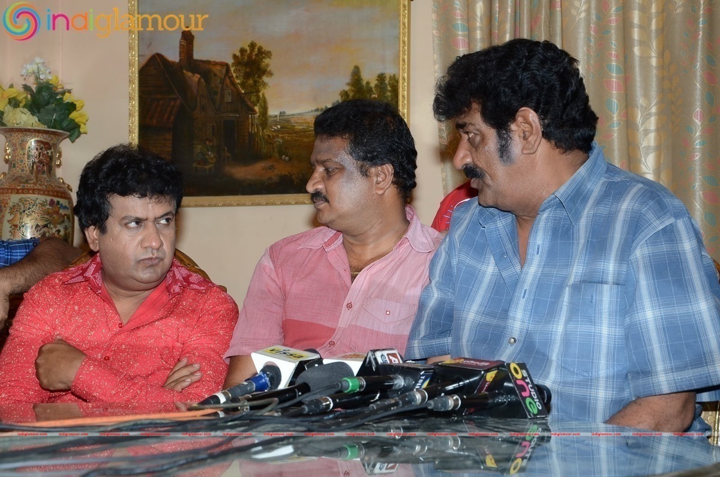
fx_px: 1557
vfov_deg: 17.4
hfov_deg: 26.0
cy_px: 238
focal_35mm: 78
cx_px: 360
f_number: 6.3
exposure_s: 1/125
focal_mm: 52
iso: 250
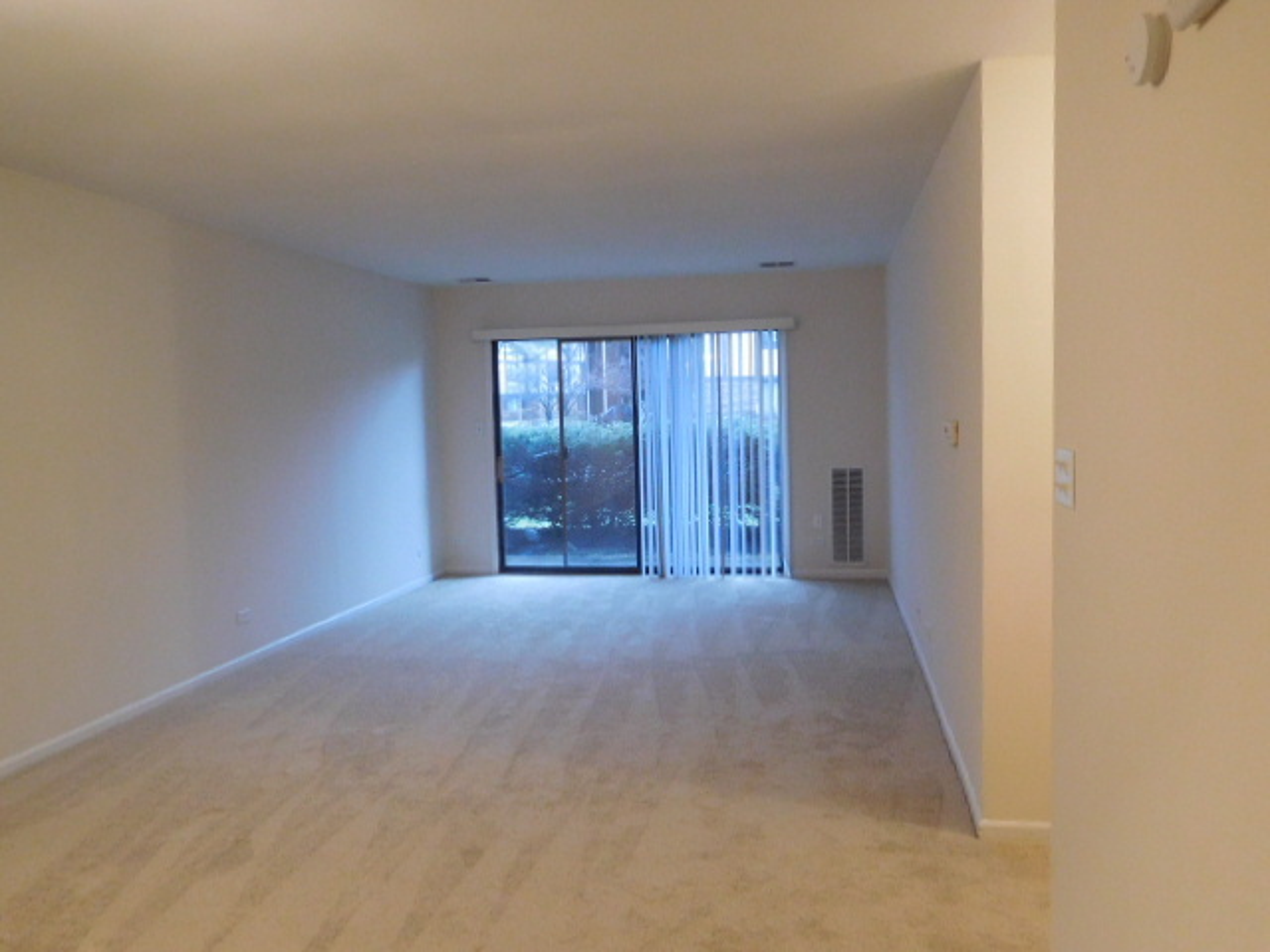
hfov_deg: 69.4
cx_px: 635
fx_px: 917
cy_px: 476
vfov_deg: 54.9
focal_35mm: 25
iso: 400
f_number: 3.4
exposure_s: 1/15
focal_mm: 4.5
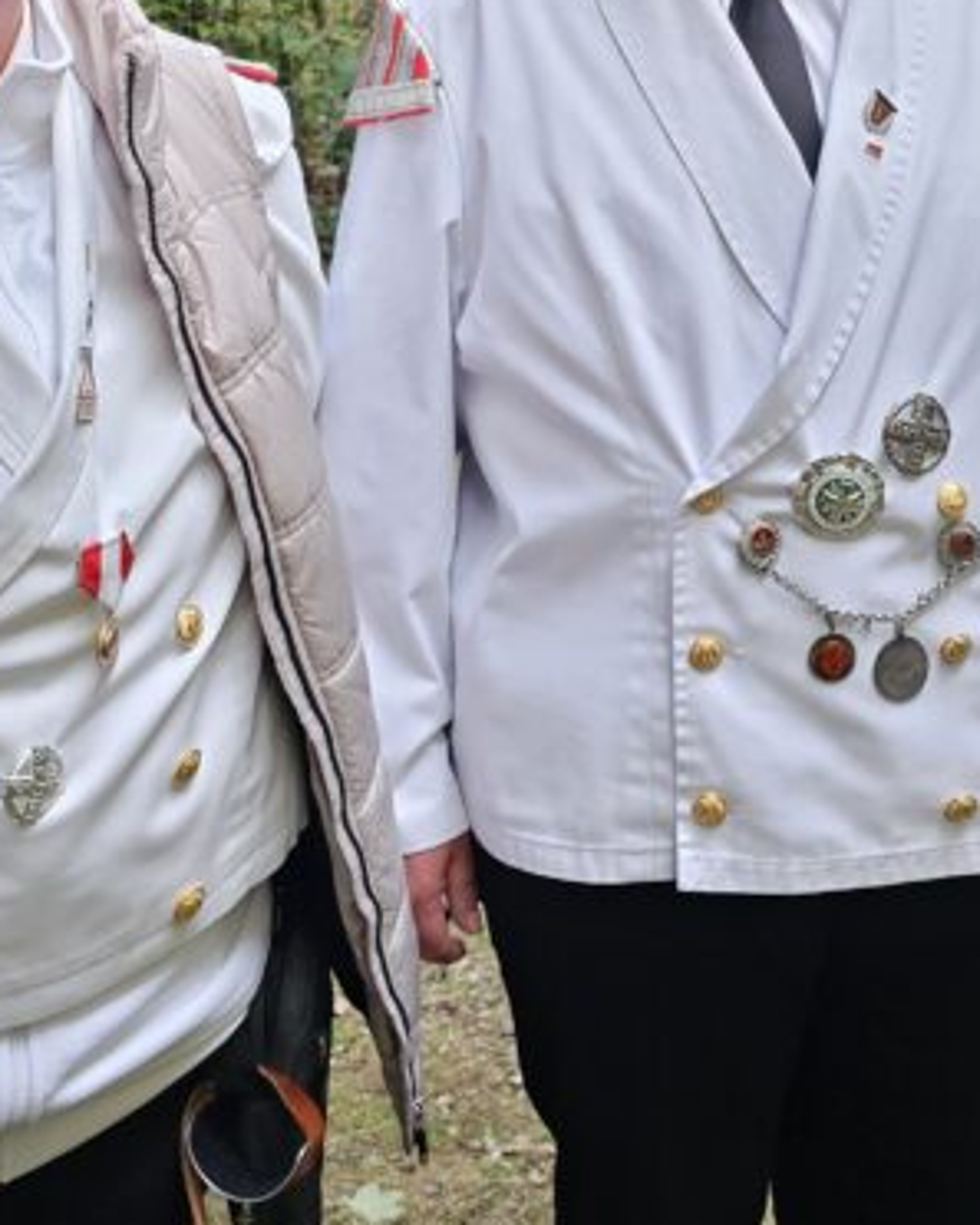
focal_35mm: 62
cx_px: 647
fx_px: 2247
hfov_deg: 24.5
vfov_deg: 28.8
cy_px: 33
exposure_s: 1/43.9
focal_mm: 6.3
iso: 640
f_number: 1.7
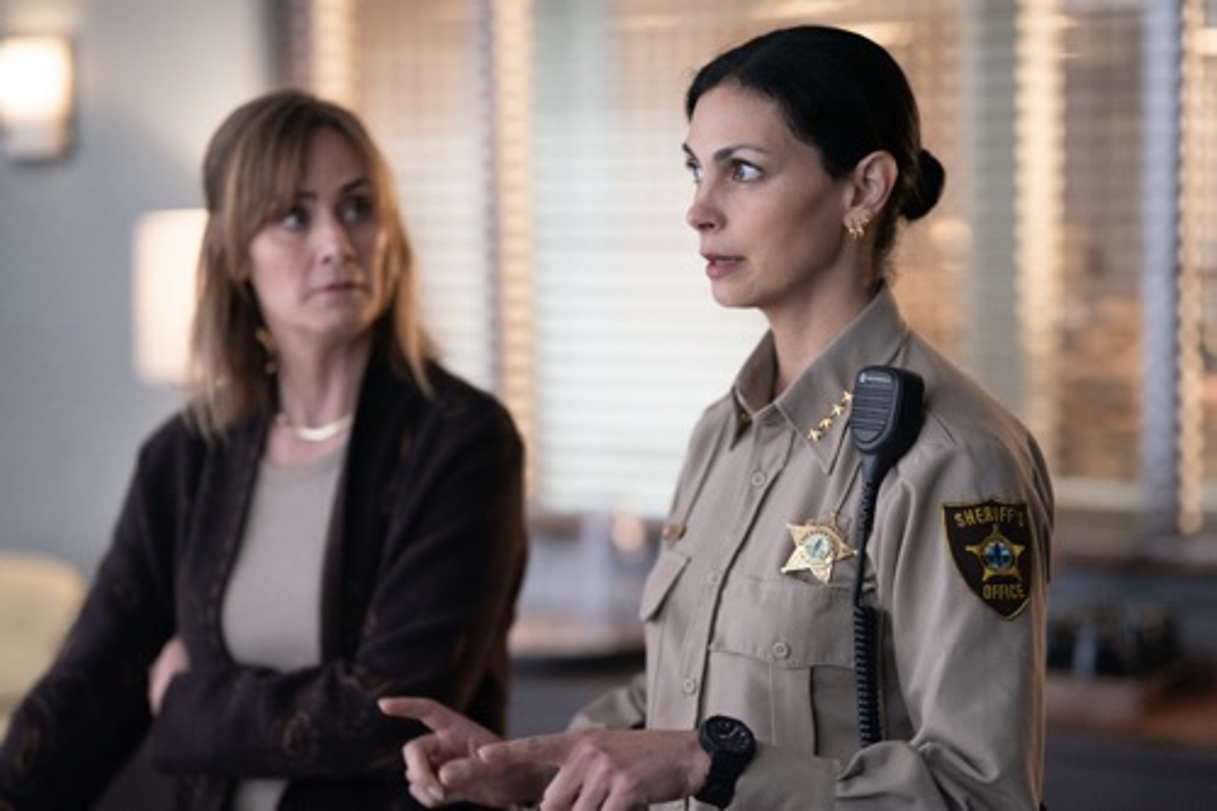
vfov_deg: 16.1
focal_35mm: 85
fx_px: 2872
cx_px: 608
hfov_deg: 23.9
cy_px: 406
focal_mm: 85
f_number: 1.8
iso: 4000
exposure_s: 1/200
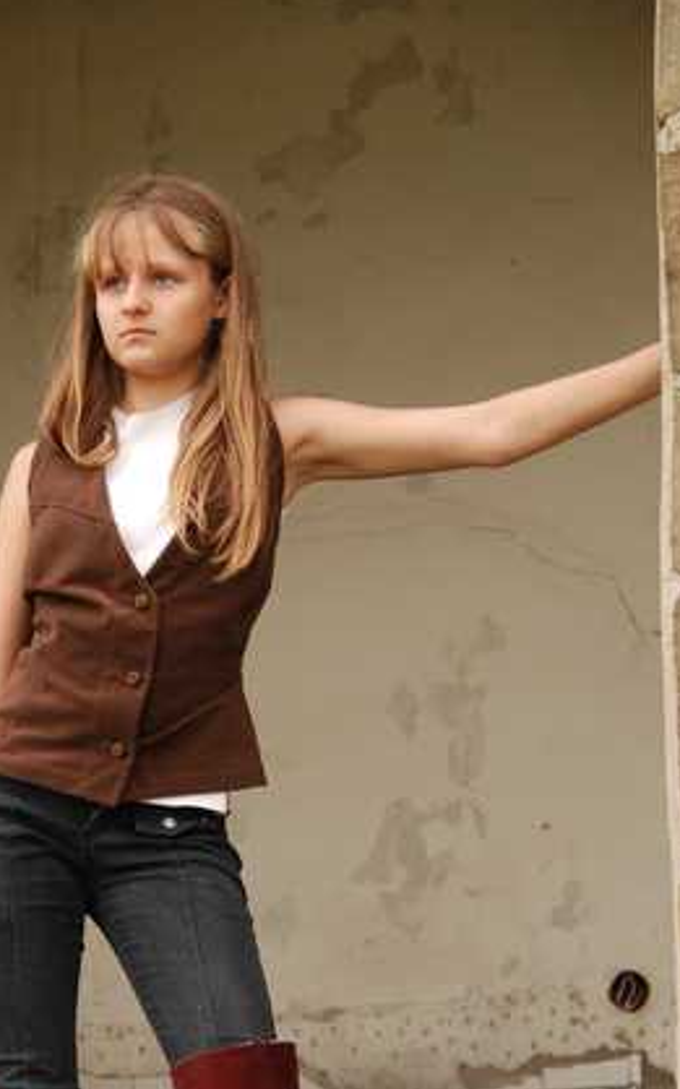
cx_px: 173
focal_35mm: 164
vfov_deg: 12.7
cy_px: 818
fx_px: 4866
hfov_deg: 8.0
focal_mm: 70
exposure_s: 1/200
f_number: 5.3
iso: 320
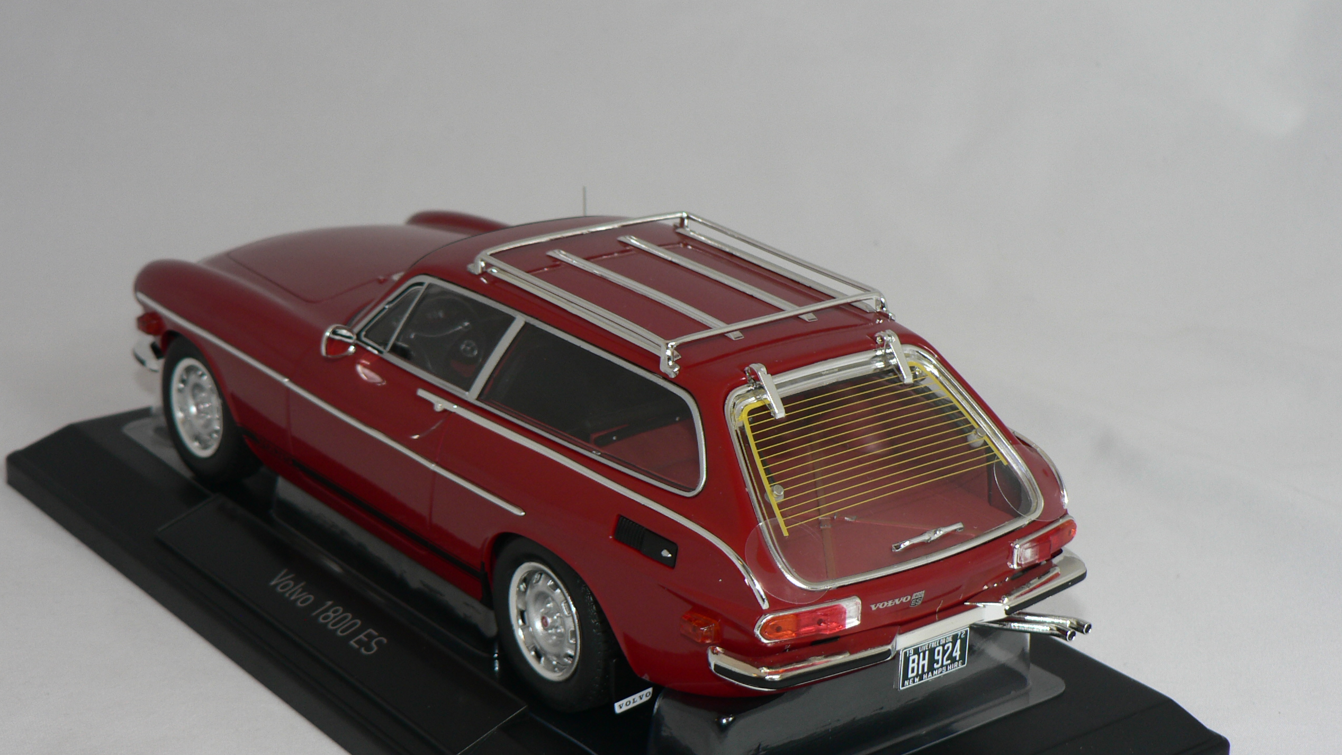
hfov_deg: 31.9
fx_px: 2349
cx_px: 677
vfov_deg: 18.3
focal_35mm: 66
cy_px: 430
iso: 80
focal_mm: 10.1
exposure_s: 1/60
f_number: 3.2
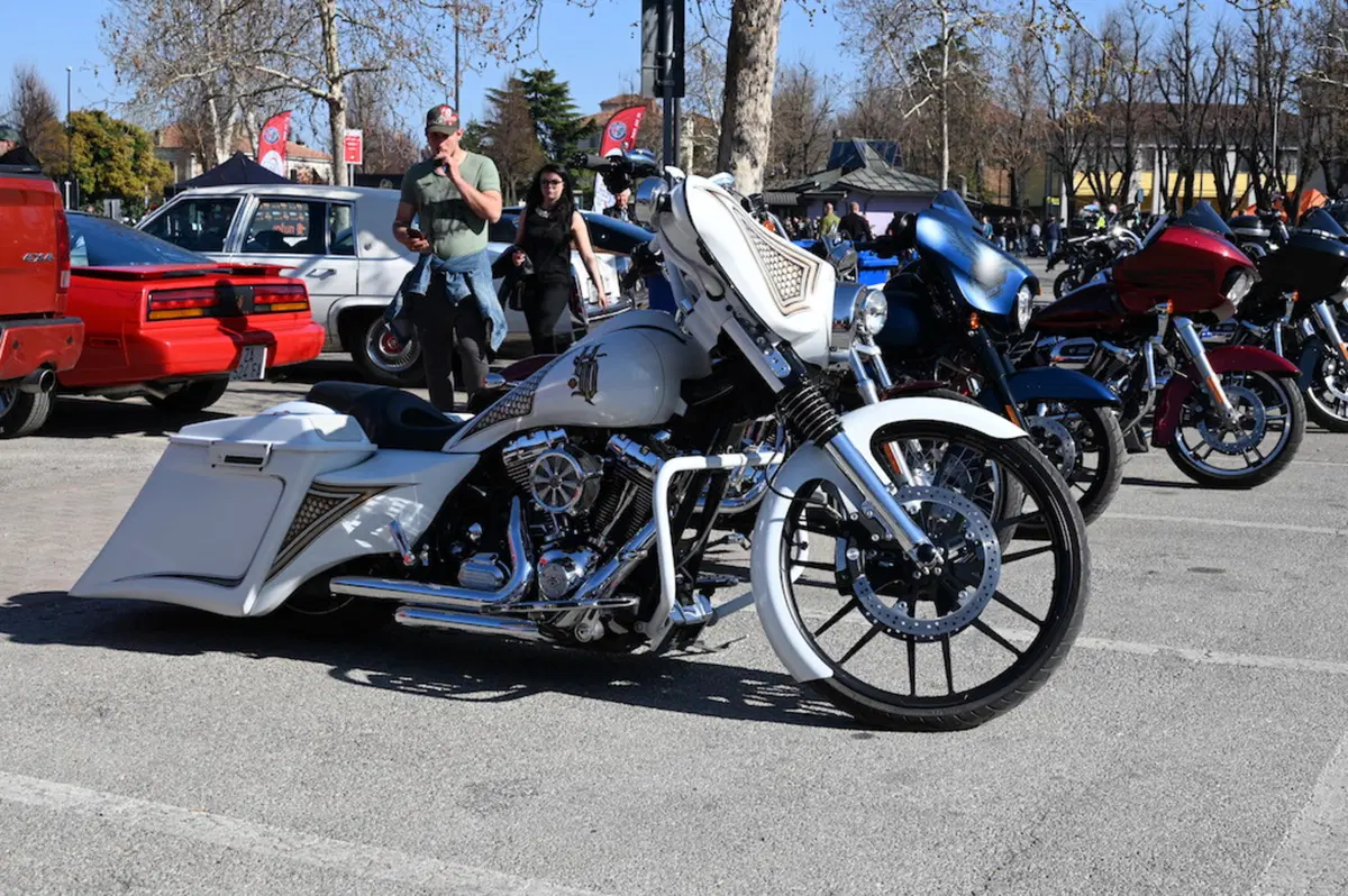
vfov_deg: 29.8
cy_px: 448
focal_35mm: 45
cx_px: 674
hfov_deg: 43.6
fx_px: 1684
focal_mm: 45
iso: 100
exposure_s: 1/125
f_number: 11
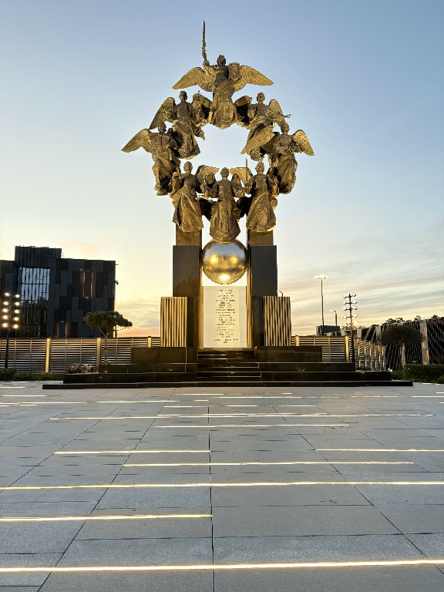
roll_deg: +0.1
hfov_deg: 53.1
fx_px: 445
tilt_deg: +8.7
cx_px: 222
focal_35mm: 26
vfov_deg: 67.3
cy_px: 296
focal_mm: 5.96
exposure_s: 1/60
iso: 320
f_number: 1.6
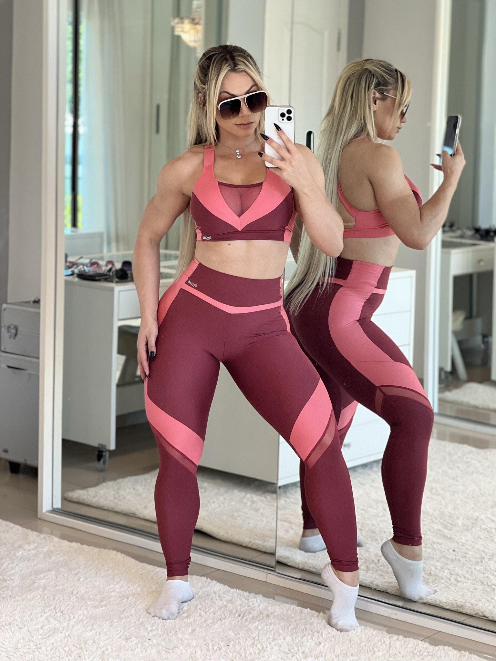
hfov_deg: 19.1
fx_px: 1471
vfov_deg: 25.3
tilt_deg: -7.8
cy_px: 330
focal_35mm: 77
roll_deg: -2.6
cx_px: 248
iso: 125
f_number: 2.8
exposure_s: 1/120
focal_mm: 9
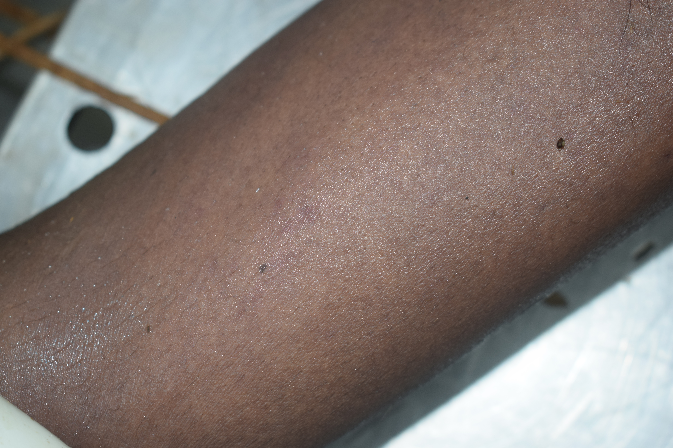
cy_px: 224
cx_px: 336
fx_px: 1346
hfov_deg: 28.1
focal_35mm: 72
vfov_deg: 18.9
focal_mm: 48
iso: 450
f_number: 5.3
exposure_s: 1/60
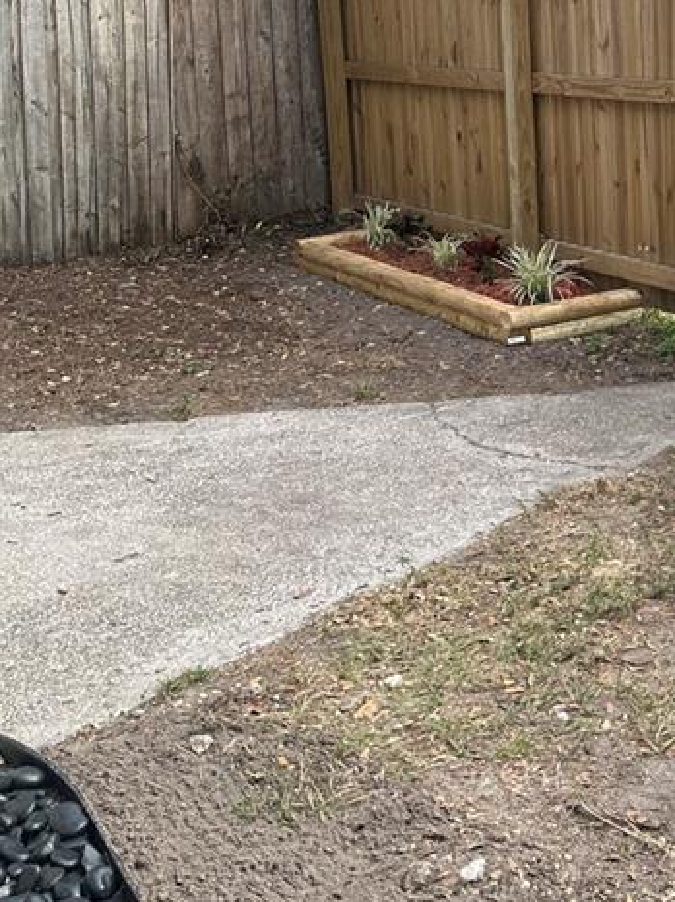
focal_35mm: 62
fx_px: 1614
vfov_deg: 30.7
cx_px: 747
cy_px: 227
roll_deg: +0.2
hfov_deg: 22.3
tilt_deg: -7.9
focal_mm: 6.86
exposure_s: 1/1212
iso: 80
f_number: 1.78
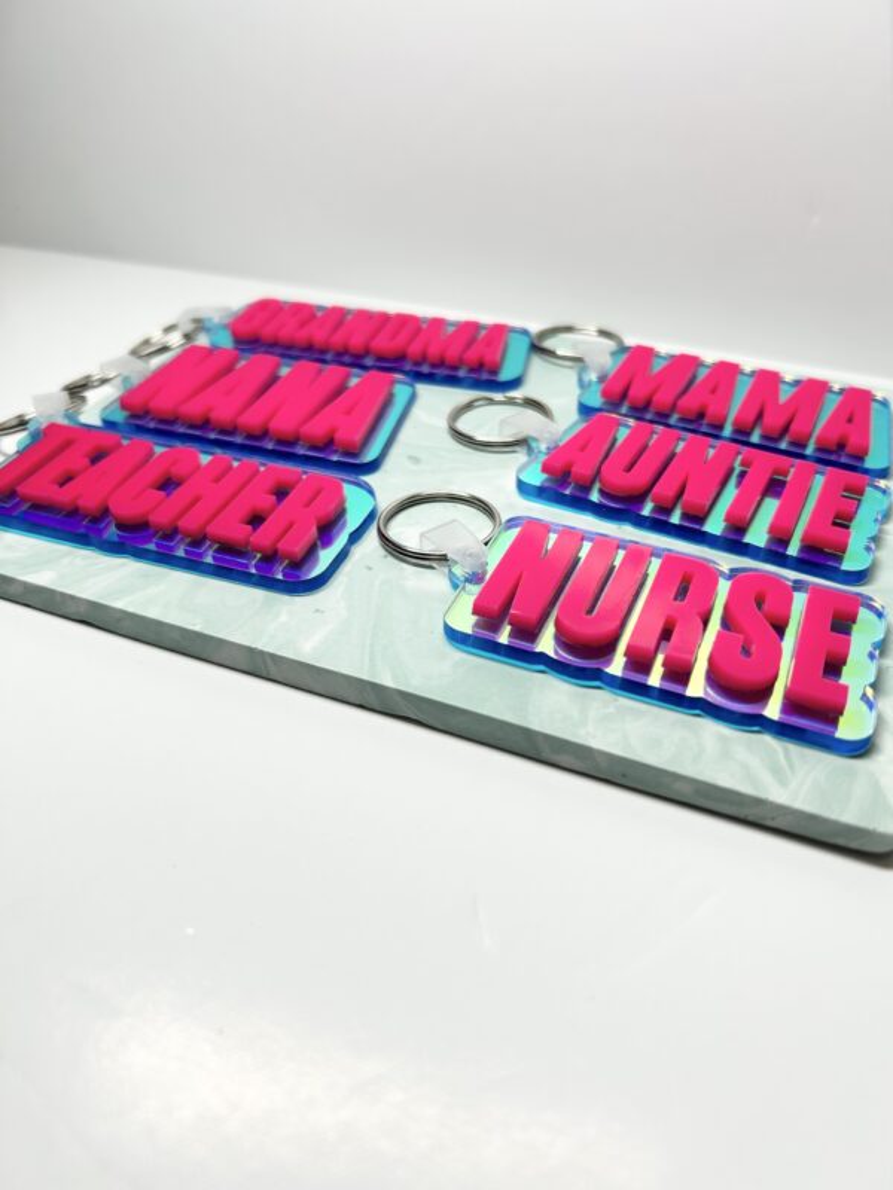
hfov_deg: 53.1
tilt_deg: -39.8
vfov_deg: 67.3
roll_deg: +1.4
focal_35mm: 26
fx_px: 894
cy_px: 595
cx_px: 446
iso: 40
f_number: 1.5
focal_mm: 5.7
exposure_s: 1/120
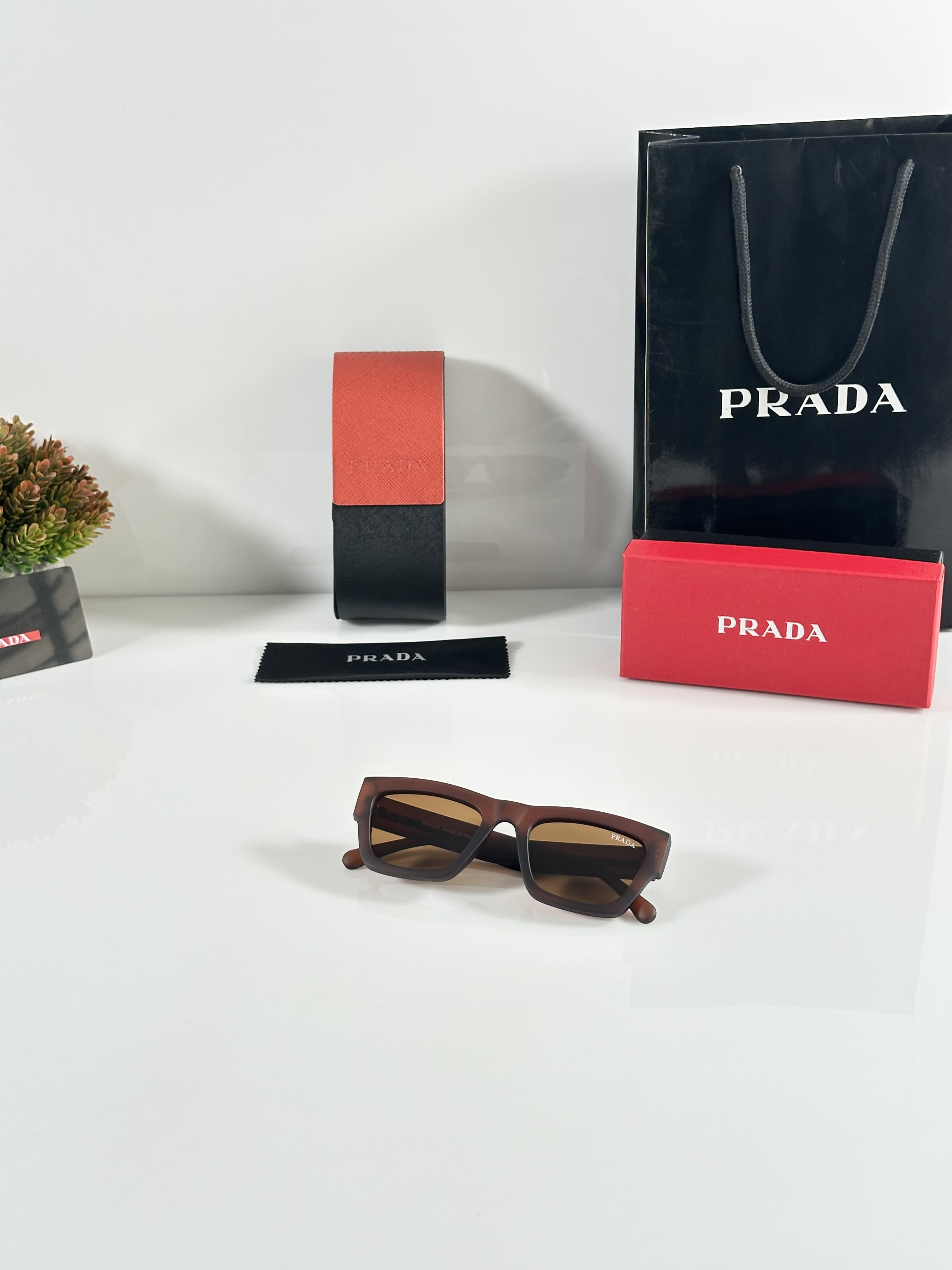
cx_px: 476
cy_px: 635
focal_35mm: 48
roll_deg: +1.0
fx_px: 1760
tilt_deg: -24.3
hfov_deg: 30.3
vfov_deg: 39.7
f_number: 1.78
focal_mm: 6.86
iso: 80
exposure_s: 1/72
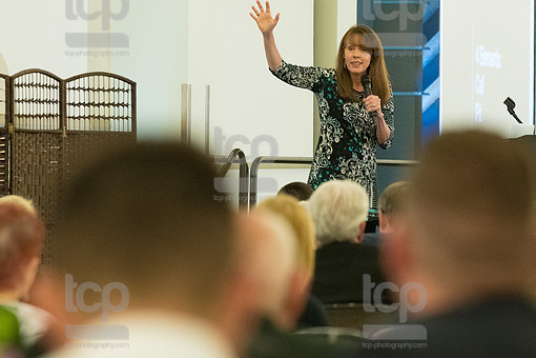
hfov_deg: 6.0
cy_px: 164
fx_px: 5077
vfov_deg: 4.0
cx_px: 246
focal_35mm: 341
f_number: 4.5
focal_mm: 200
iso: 3200
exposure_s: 1/400
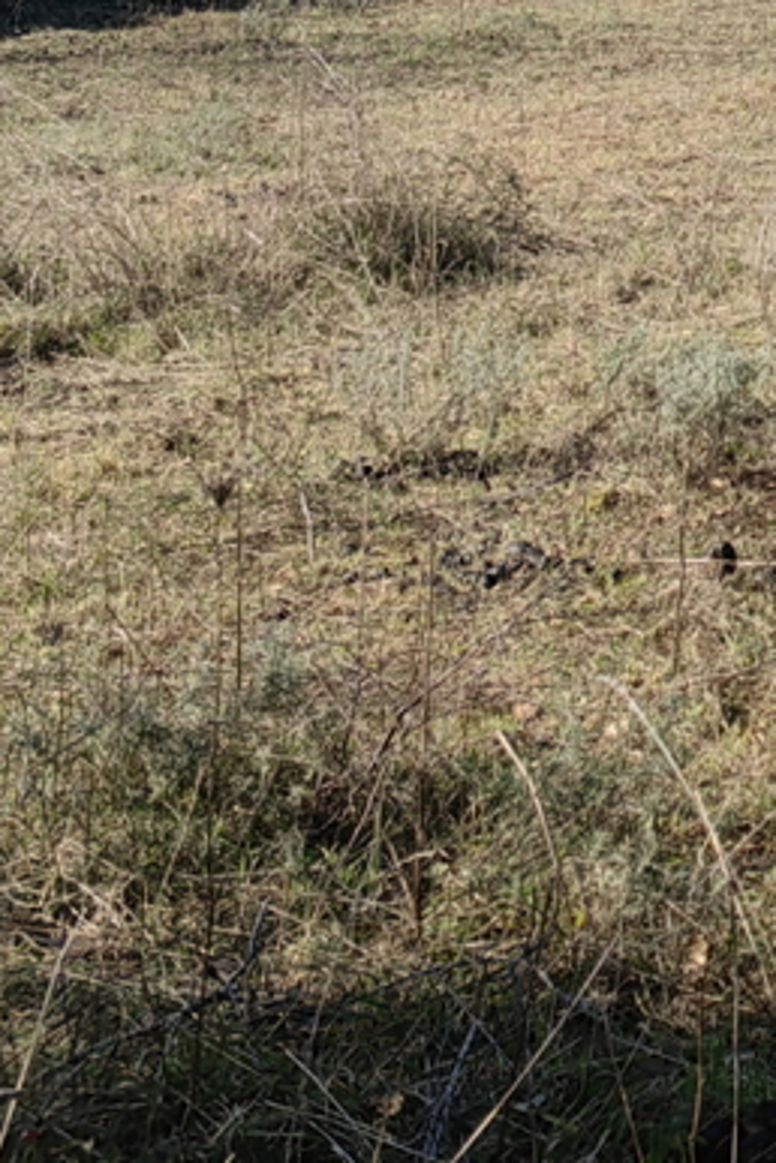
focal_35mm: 87
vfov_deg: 22.3
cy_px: -69
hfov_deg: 13.2
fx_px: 2813
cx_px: 1636
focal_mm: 5.54
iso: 50
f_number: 1.8
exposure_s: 1/1776
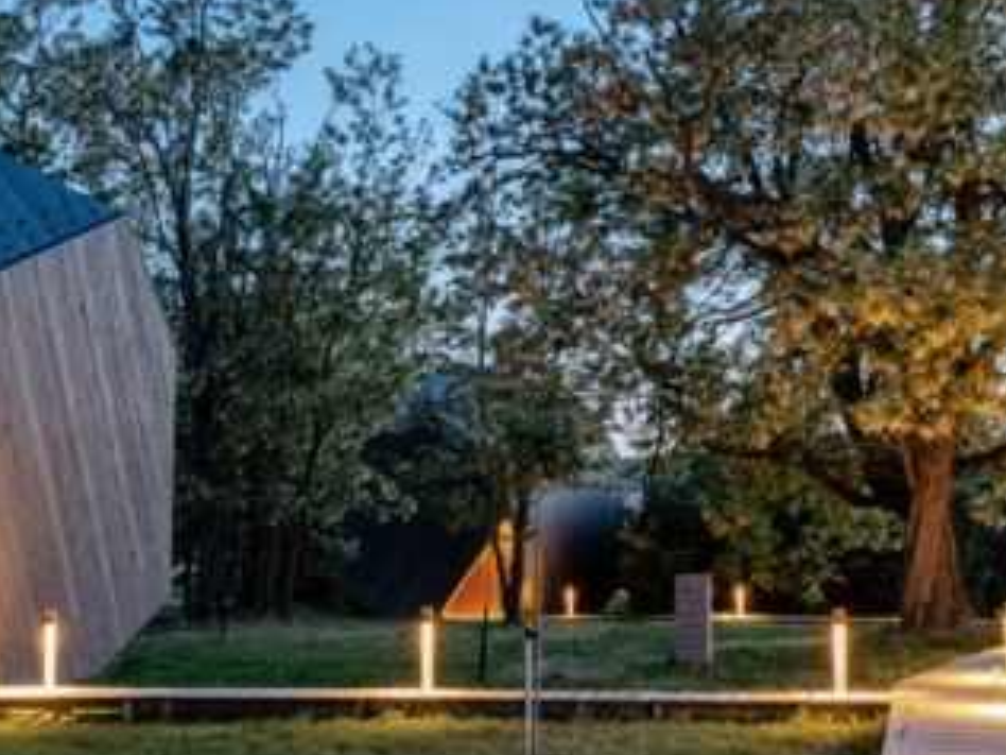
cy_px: 373
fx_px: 1627
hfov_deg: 34.3
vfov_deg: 26.1
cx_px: 548
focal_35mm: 56
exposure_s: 1/10
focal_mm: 24
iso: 4000
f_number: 2.8
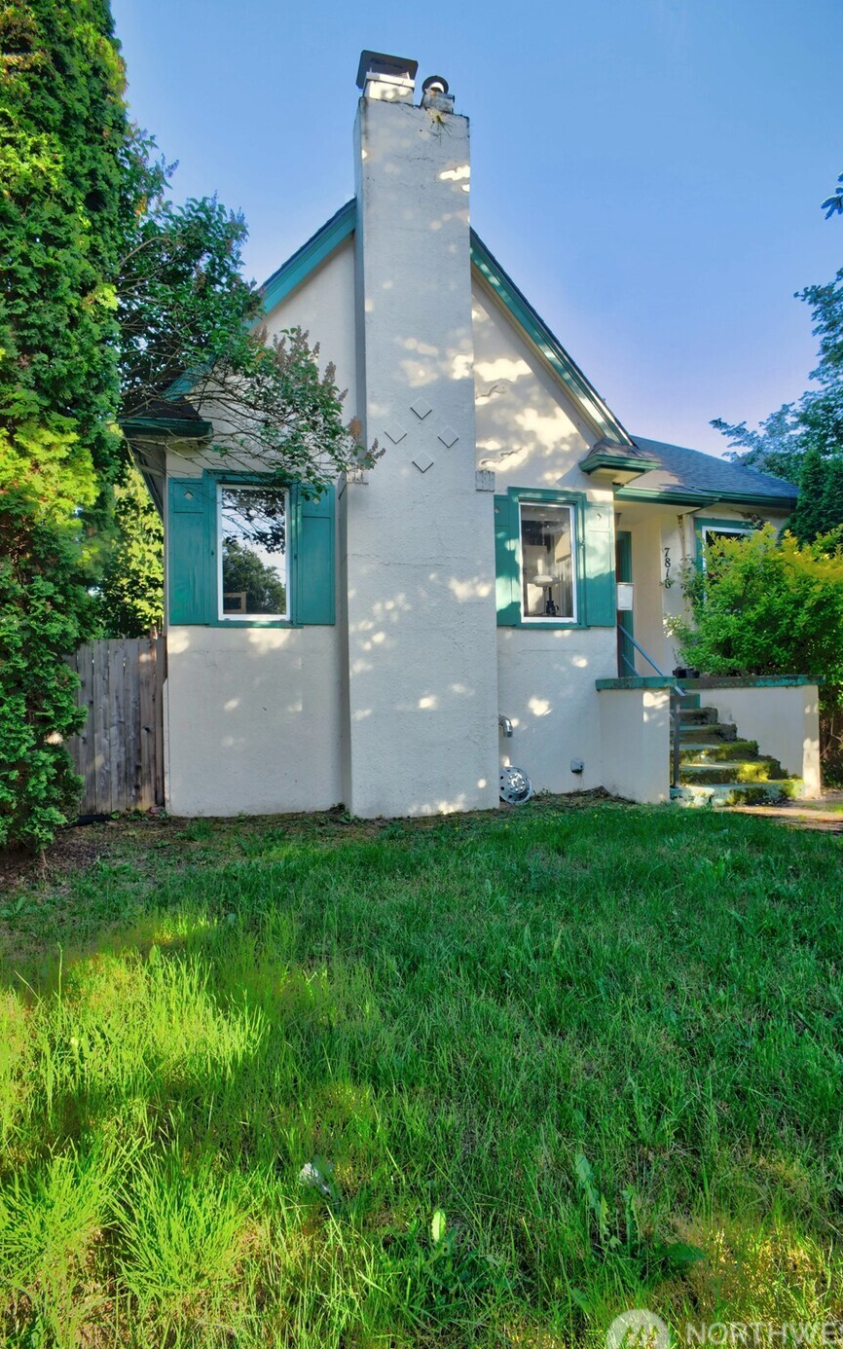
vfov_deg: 91.1
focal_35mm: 18
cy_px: 685
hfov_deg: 65.0
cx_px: 437
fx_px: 662
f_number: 16
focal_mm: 17
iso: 400
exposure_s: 1/80
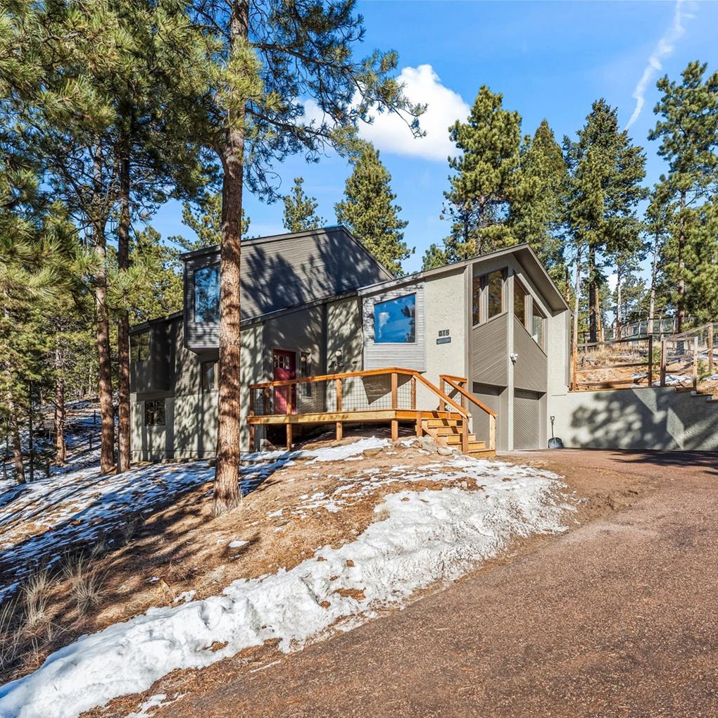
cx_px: 388
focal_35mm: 21
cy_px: 374
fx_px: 491
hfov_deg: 72.2
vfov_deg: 72.3
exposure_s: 1/80
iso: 400
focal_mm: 15.7
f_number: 10
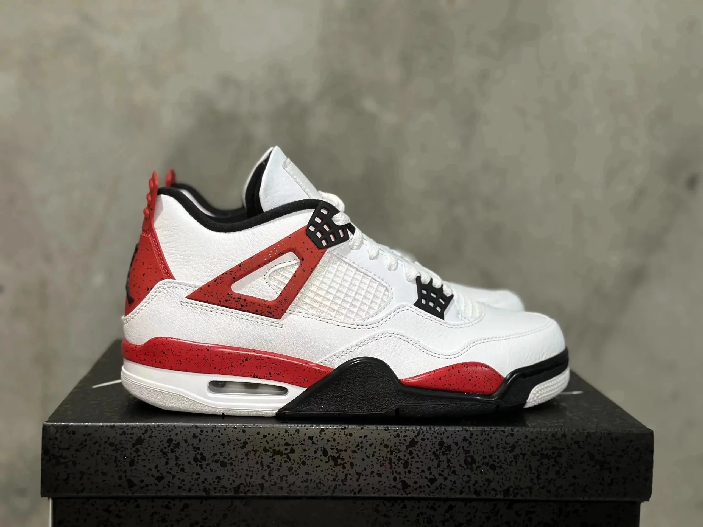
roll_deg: -1.9
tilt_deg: -7.6
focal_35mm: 48
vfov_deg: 30.3
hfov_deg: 39.7
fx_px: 975
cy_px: 264
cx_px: 352
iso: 250
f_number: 1.78
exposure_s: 1/50
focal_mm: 6.86
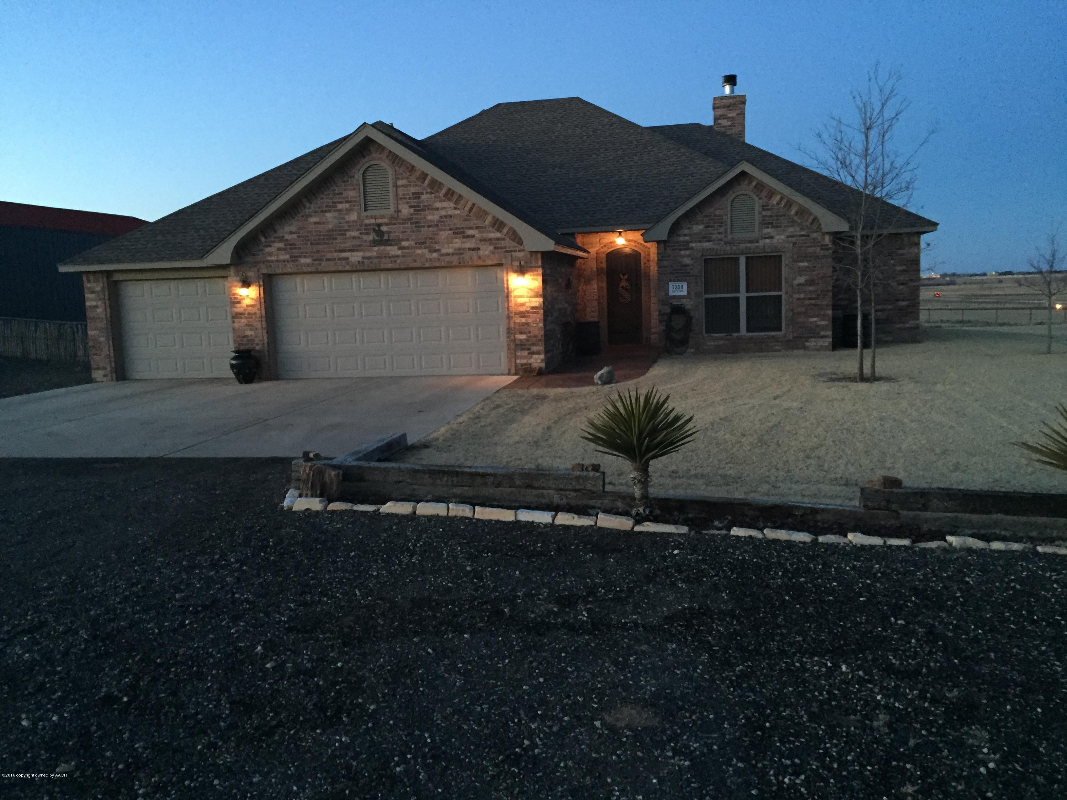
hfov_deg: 61.7
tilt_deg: -7.3
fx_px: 894
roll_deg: +1.2
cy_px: 400
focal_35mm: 29
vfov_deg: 48.2
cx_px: 534
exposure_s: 1/15
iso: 250
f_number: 2.2
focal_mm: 4.15
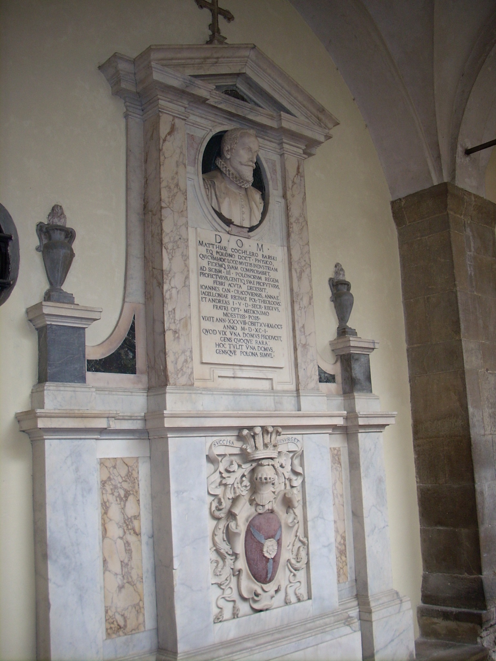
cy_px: 330
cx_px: 248
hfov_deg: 38.7
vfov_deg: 50.1
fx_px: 707
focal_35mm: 37
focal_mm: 6.2
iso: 100
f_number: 2.8
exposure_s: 1/30
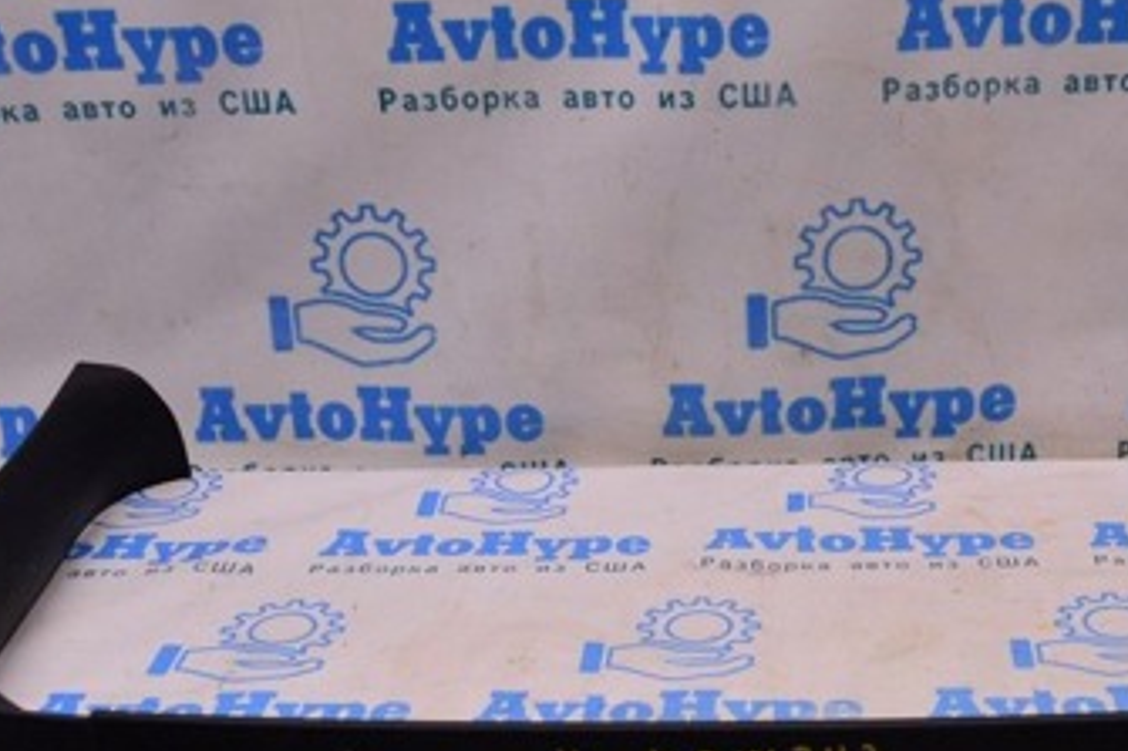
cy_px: 409
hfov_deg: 31.5
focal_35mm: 63
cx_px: 815
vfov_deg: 21.5
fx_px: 1973
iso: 1600
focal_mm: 22
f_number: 8
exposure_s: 1/125
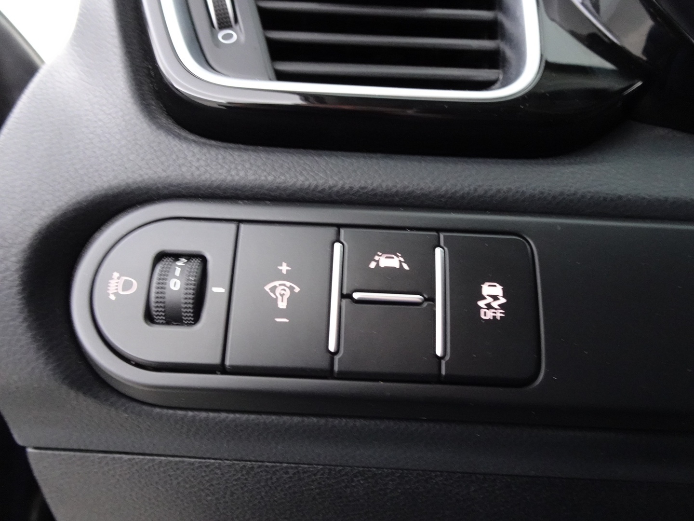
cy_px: 260
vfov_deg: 56.8
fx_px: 481
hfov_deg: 71.6
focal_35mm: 24
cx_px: 347
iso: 800
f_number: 3.5
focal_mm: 4.25
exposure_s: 1/5
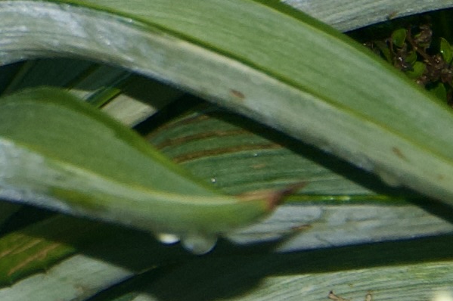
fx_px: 6750
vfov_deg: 2.5
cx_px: -763
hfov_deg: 3.8
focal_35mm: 537
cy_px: -726
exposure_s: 1/30
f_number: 5.6
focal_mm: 50
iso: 160
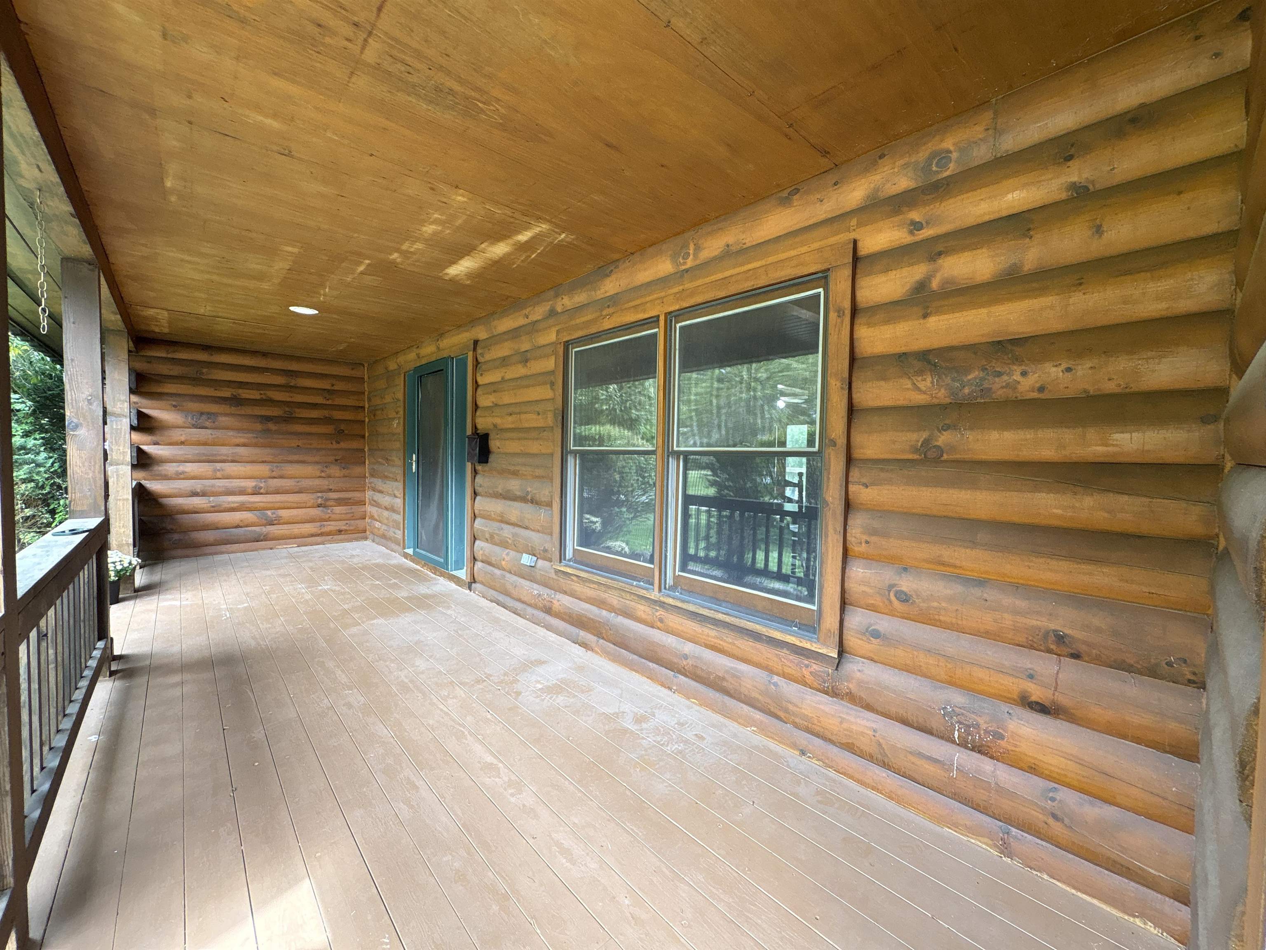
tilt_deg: -2.8
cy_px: 475
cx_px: 633
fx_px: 512
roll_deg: -1.0
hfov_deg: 102.1
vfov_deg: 85.7
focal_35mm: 14
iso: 125
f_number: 2.2
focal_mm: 2.22
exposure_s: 1/101
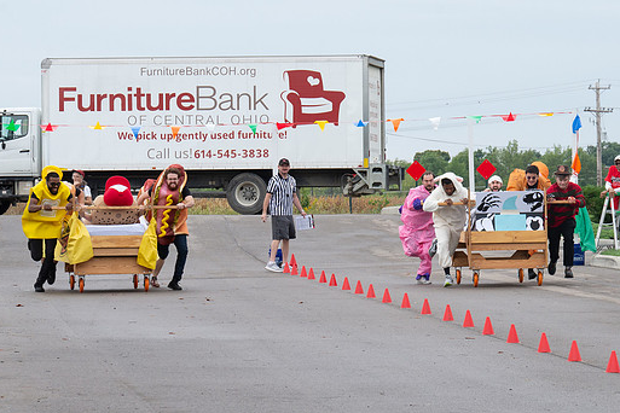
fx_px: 4564
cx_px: 522
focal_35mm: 265
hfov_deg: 7.8
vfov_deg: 5.2
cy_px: 216
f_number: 10
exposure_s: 1/250
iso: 640
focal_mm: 140
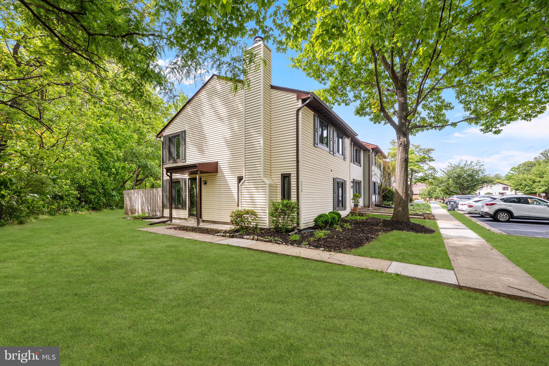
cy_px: 183
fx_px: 213
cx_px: 274
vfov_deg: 81.2
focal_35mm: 14
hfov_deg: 104.3
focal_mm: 14
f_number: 7.1
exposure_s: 1/100
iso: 100
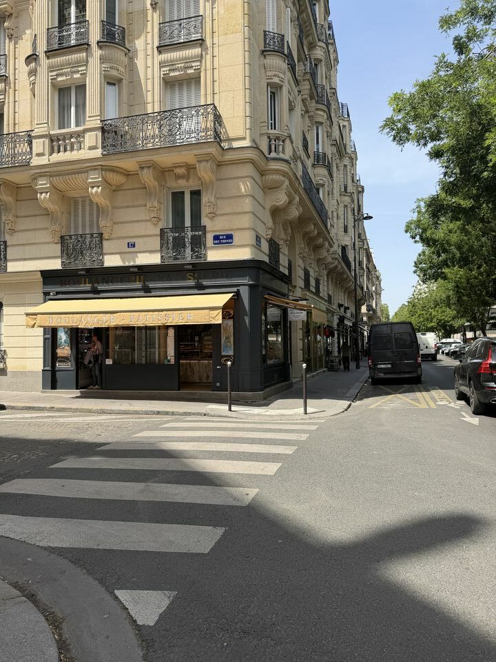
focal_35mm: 24
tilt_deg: +0.8
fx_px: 459
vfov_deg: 71.6
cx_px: 248
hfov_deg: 56.8
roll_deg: -1.3
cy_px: 331
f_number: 1.78
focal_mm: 6.76
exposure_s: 1/2299
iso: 80
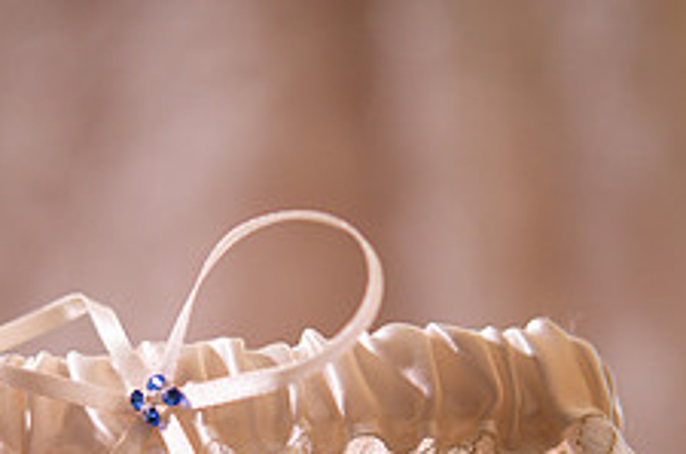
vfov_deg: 8.7
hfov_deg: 13.2
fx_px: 2947
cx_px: 192
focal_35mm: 155
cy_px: 491
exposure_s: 1/60
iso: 400
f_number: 3
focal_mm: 60
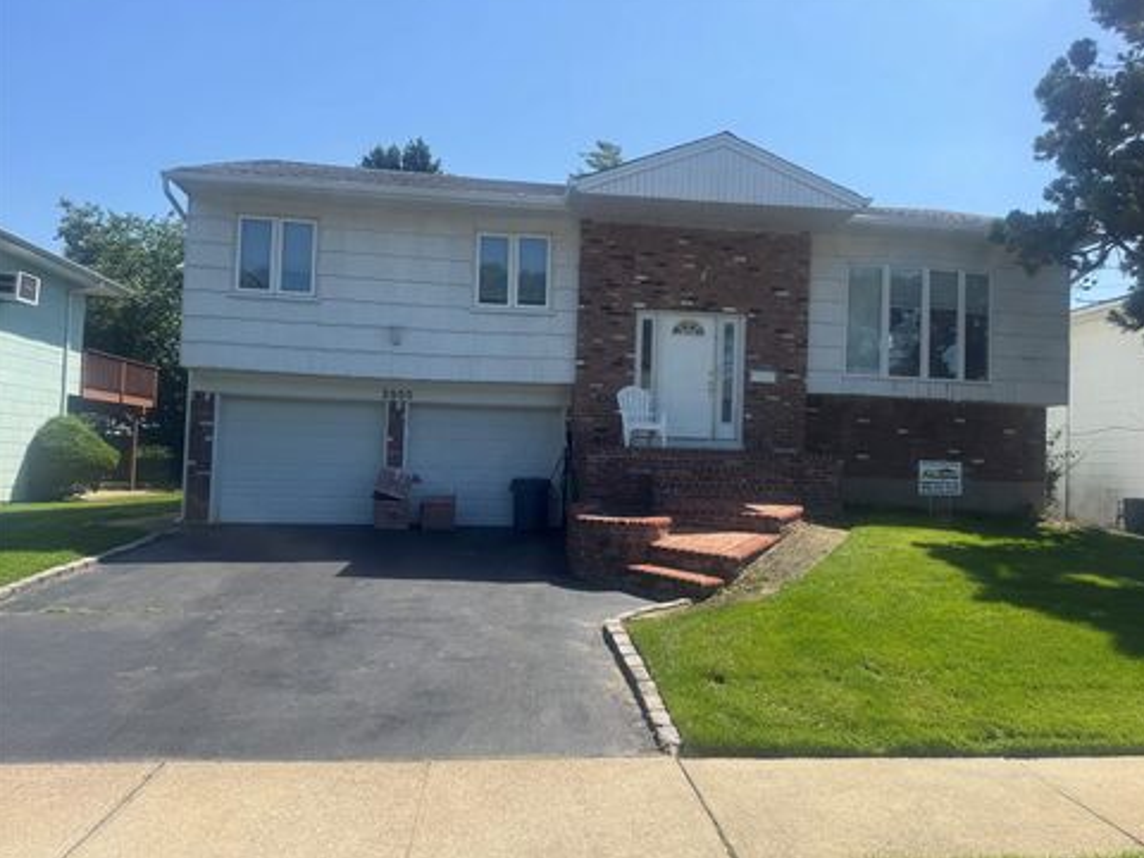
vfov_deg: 54.9
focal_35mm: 25
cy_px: 430
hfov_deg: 69.4
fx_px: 826
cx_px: 589
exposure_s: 1/3597
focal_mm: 6.76
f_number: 1.78
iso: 80
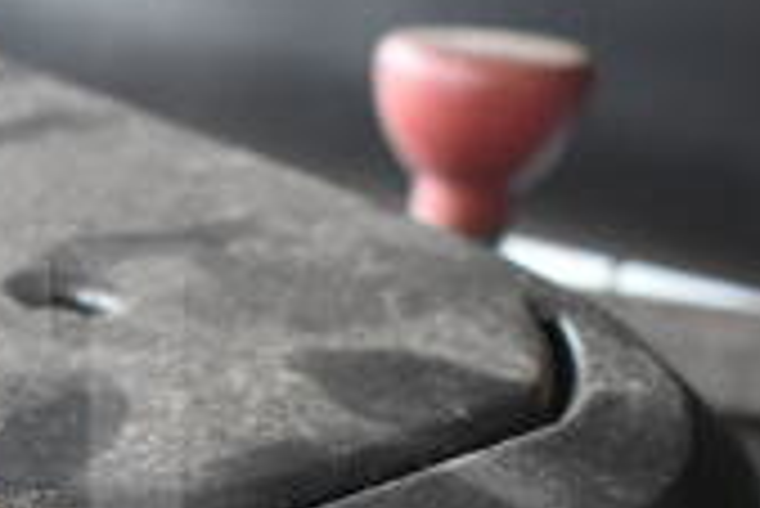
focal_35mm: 108
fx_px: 2282
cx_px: -207
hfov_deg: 17.8
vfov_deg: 12.4
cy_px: 600
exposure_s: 1/80
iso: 1600
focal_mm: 20
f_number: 4.5
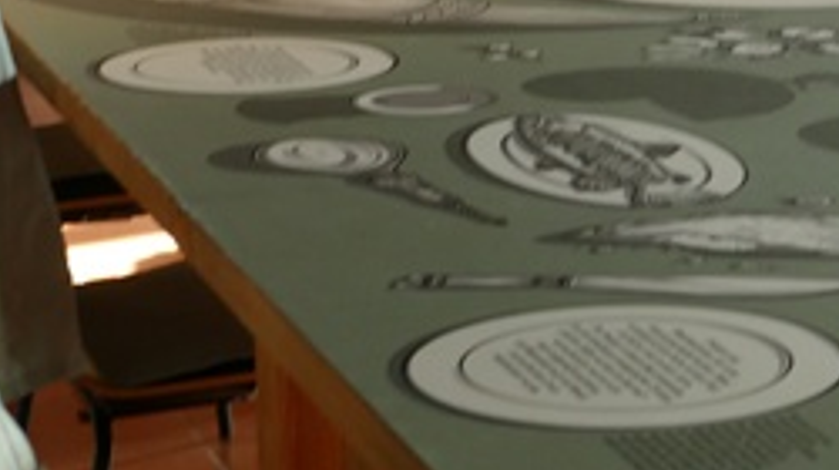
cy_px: -307
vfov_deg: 7.9
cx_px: 587
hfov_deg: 14.4
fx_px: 3311
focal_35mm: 149
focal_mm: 17.54
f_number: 4.5
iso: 500
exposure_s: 1/30
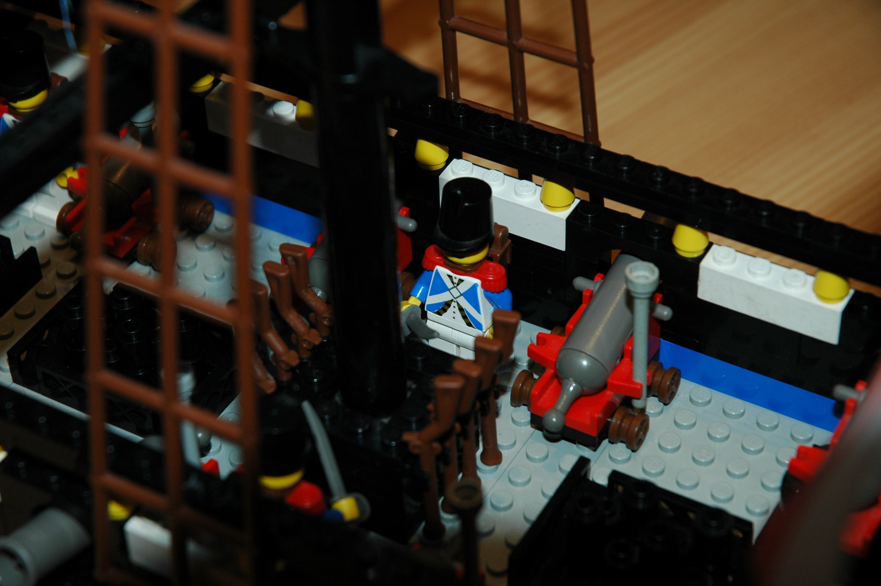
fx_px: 2567
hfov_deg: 19.5
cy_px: 293
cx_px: 440
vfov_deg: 13.0
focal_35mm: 105
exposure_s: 1/125
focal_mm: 70
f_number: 7.1
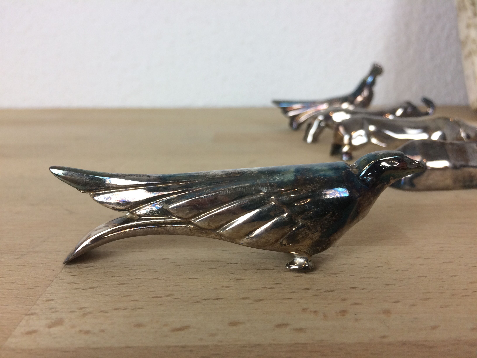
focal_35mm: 29
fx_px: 400
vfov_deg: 48.2
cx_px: 238
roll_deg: -0.3
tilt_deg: -14.4
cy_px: 179
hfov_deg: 61.7
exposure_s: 1/100
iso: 64
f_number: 2.2
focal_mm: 4.15
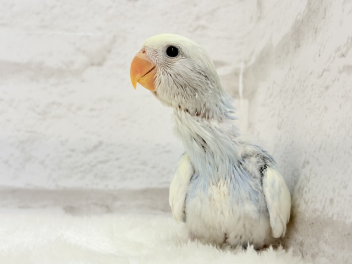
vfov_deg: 28.0
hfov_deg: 36.8
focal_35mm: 52
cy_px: 132
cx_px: 176
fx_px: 529
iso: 64
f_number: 1.6
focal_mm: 5.96
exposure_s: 1/100
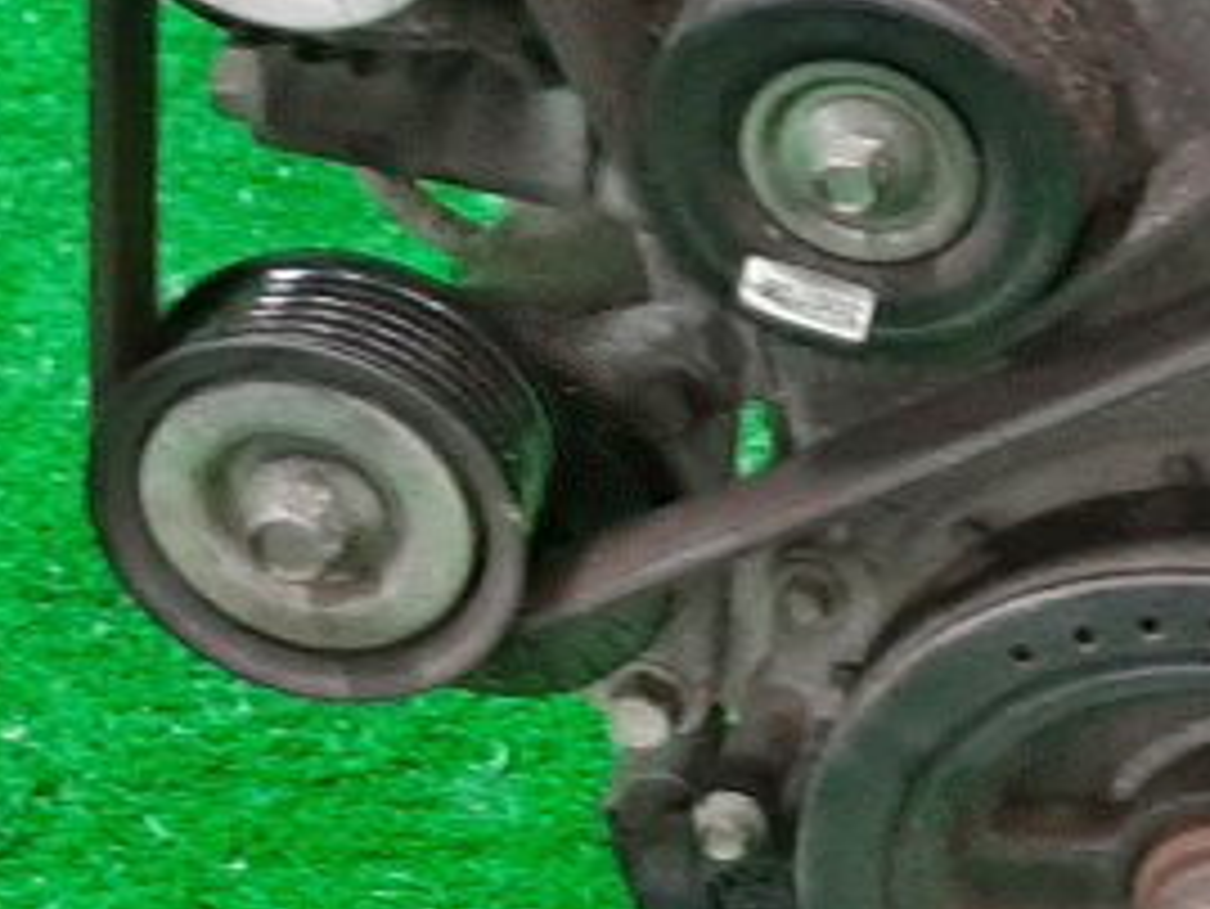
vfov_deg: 10.6
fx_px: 4861
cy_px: -68
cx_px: 1547
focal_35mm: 139
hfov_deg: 13.7
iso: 167
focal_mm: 3.93
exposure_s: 1/33
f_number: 1.7
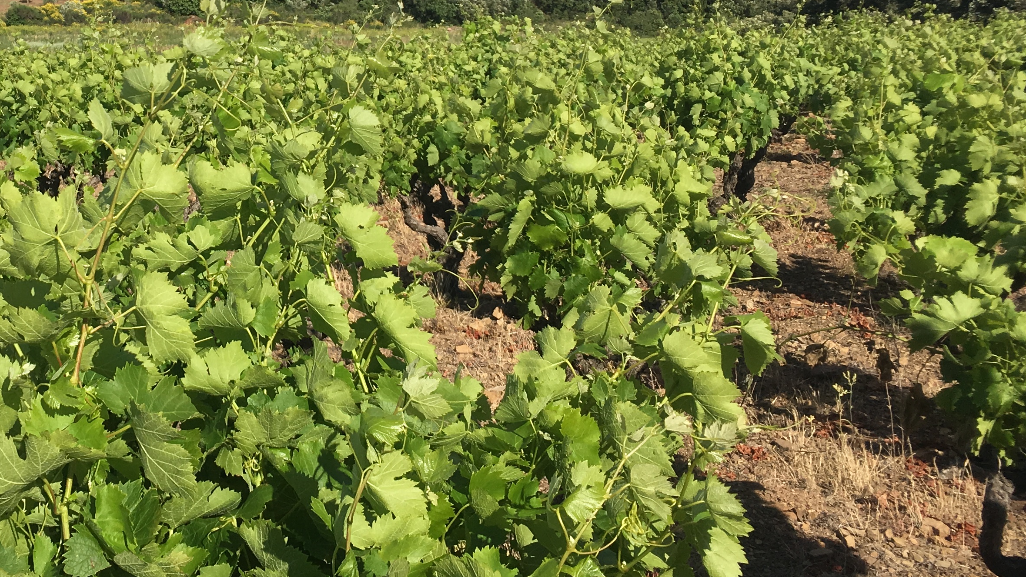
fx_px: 1469
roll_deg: +0.6
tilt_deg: -4.1
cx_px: 236
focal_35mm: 54
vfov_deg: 21.6
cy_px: 33
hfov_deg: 37.4
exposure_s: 1/1972
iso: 25
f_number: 2.2
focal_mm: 4.15
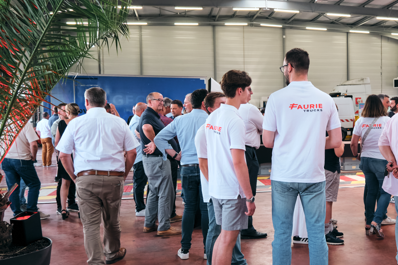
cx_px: 325
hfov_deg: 40.8
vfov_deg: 29.2
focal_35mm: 46
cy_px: 153
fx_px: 508
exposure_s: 1/125
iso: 800
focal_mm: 16
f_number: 4
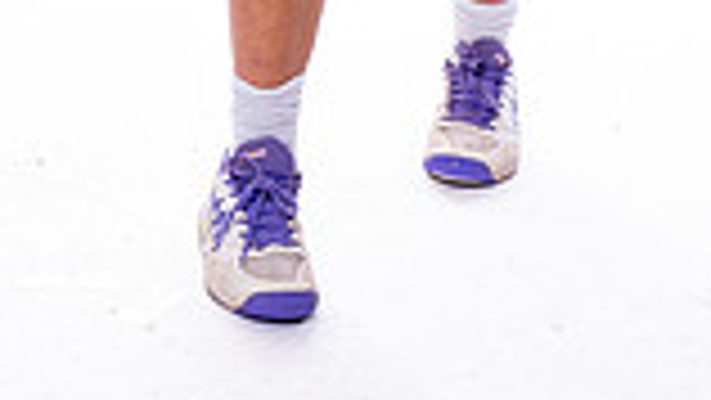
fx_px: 3036
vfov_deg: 7.1
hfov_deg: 13.3
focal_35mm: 161
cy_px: -575
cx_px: 504
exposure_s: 1/250
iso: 400
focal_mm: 54
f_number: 8
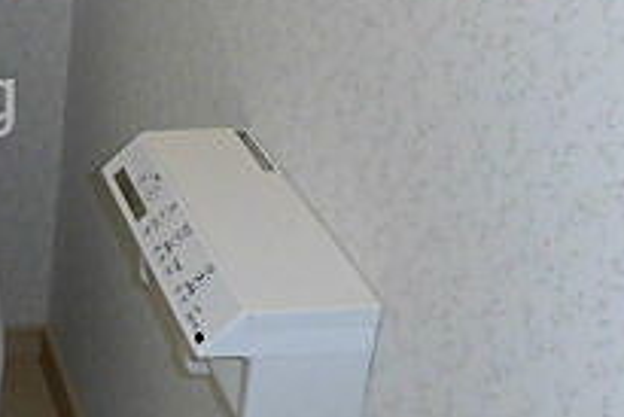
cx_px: -177
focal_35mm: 78
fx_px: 1353
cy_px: 100
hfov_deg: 23.2
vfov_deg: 17.4
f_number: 3.1
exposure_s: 1/30
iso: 100
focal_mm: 4.3
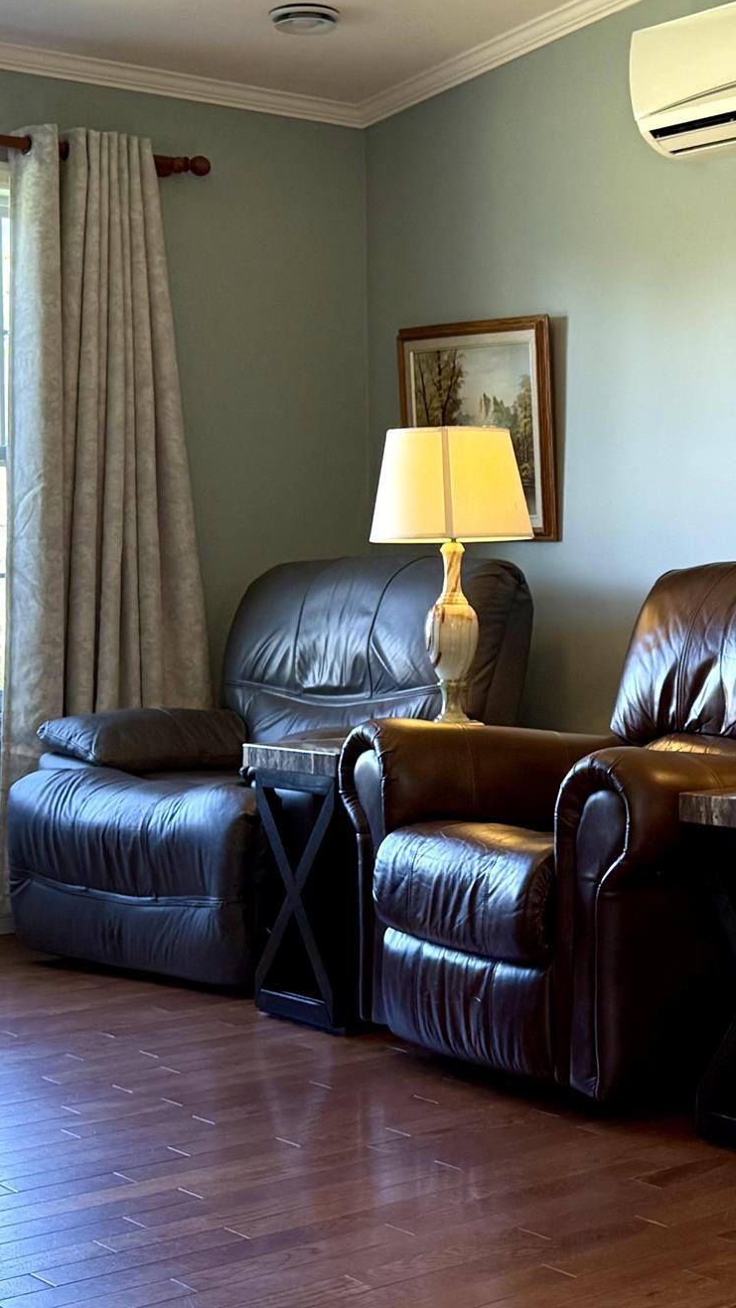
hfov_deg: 18.8
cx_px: 839
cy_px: 593
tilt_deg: -0.5
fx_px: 2116
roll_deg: +0.6
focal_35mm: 61
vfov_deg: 34.3
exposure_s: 1/168
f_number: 1.78
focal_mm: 6.76
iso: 200
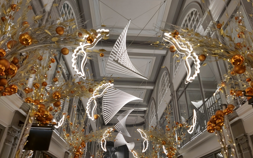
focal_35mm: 26
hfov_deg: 70.4
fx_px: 179
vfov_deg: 47.4
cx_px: 128
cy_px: 92
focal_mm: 5.23
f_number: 1.8
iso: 50
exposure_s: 1/120
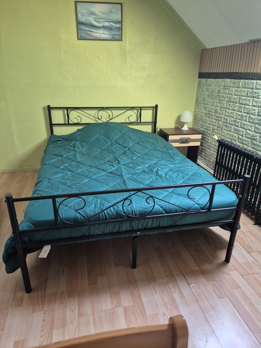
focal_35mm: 23
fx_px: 231
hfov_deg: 58.9
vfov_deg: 73.9
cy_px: 174
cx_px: 130
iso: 500
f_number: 1.8
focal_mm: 5.4
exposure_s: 1/100
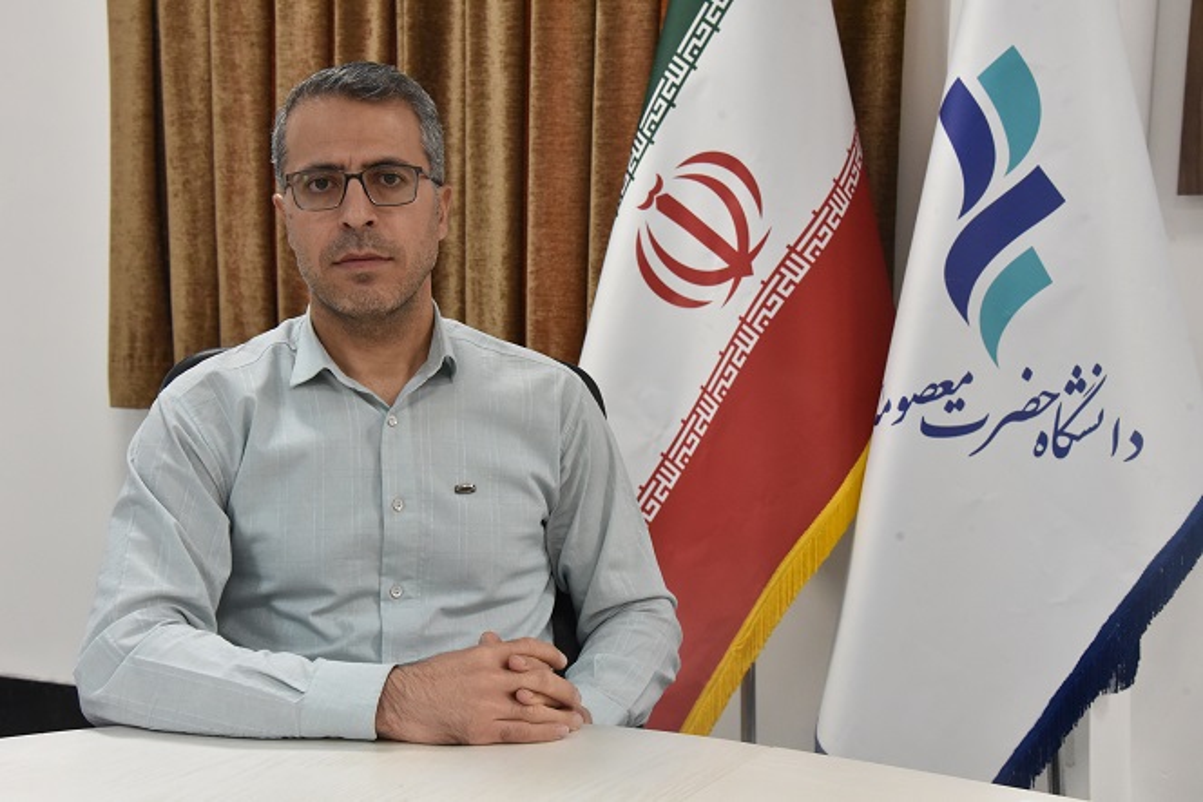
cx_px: 602
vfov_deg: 21.9
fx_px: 2072
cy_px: 401
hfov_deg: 32.4
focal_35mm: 62
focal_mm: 62
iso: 6400
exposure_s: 1/100
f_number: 9
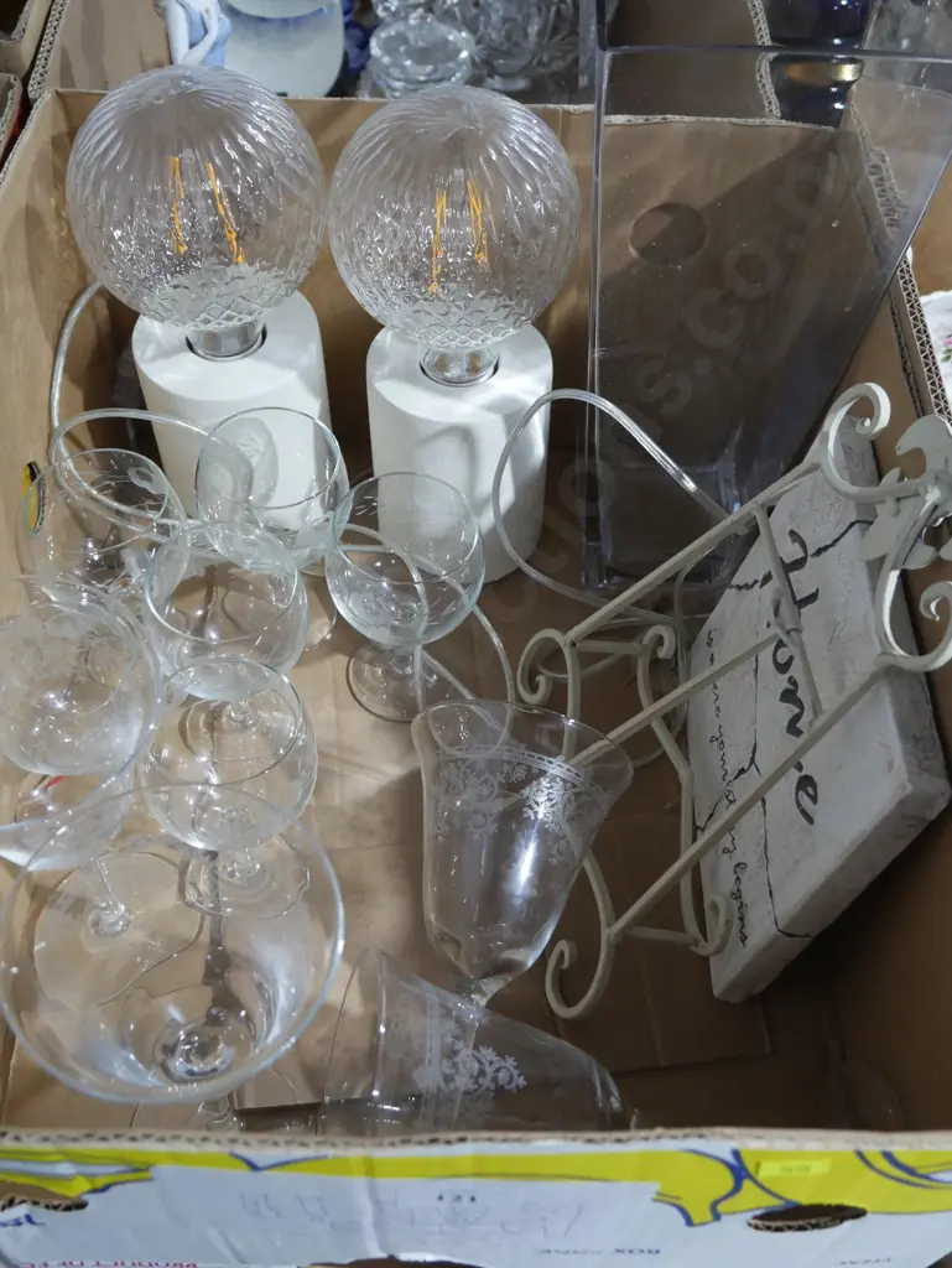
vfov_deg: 51.3
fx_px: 1319
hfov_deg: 39.7
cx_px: 476
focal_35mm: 36
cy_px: 634
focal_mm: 18
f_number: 4
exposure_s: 1/60
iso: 1250
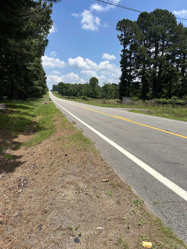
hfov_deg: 53.1
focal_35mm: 26
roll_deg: -0.2
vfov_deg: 67.3
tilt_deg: -9.7
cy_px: 124
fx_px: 187
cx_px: 94
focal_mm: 5.7
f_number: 1.5
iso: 50
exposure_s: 1/4831
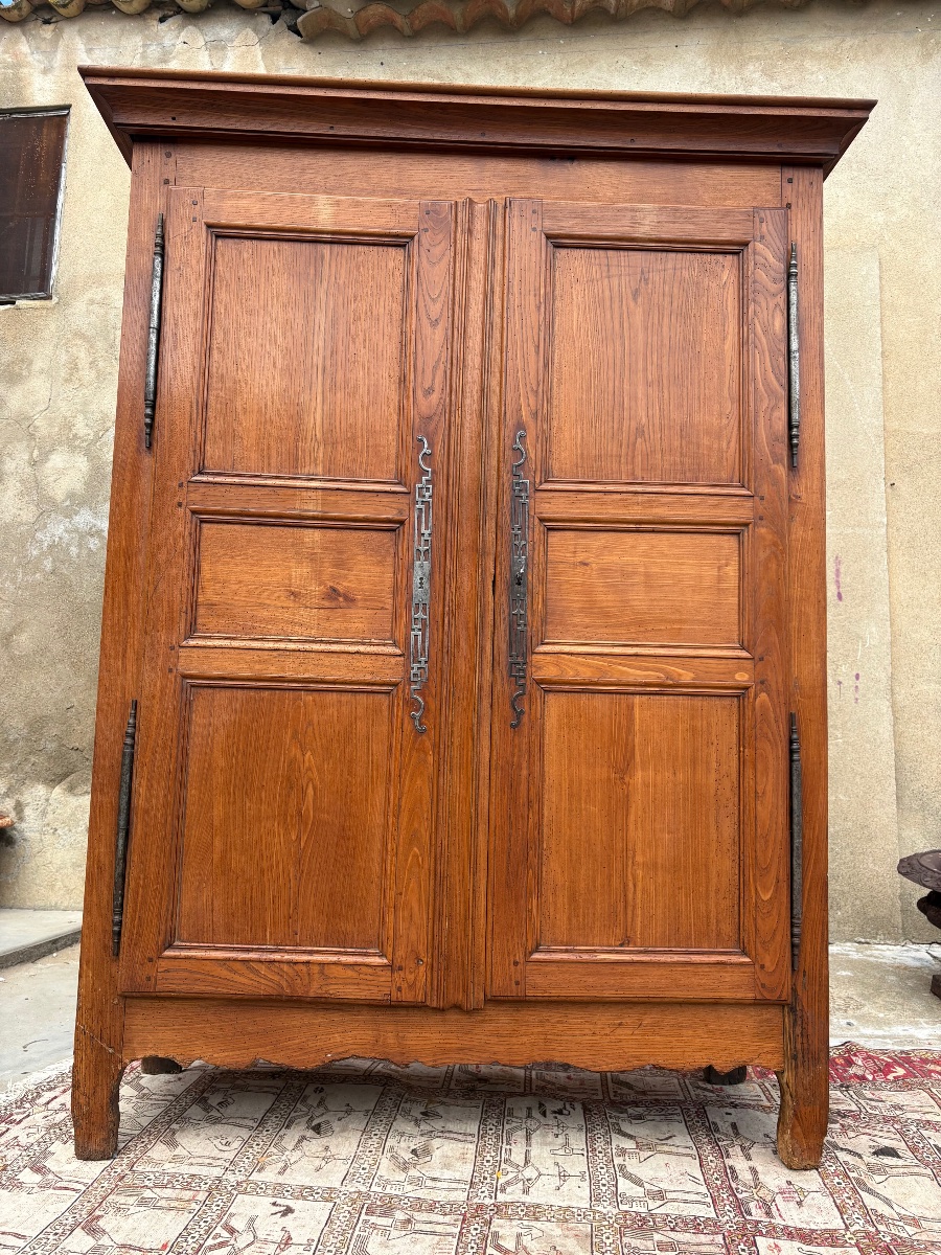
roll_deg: -2.2
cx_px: 470
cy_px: 628
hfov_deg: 53.1
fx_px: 942
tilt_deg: +8.1
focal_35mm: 26
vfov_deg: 67.3
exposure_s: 1/884
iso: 50
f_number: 1.6
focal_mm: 5.96
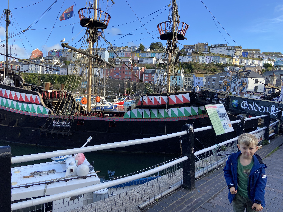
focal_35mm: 26
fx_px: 213
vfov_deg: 53.1
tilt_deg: -2.7
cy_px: 106
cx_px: 142
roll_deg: -2.1
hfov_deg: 67.3
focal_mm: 4.25
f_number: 1.8
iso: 32
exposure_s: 1/719
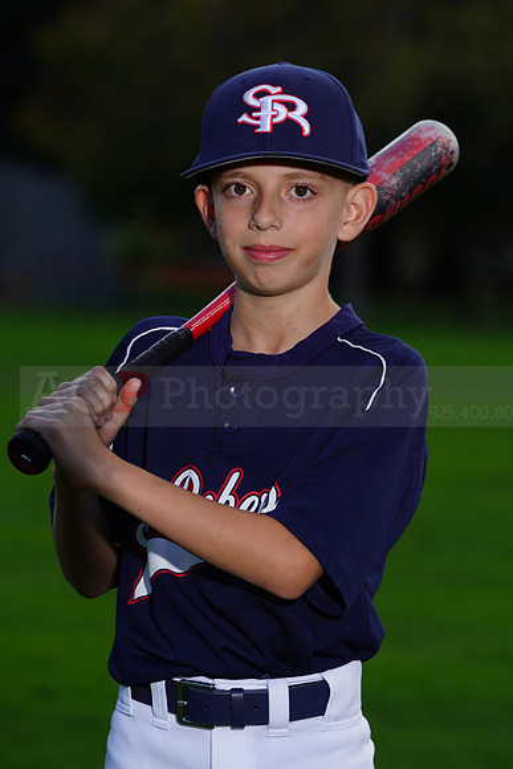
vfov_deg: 8.1
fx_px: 5404
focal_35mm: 253
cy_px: 384
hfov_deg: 5.4
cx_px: 256
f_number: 8
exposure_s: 1/250
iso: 160
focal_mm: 253
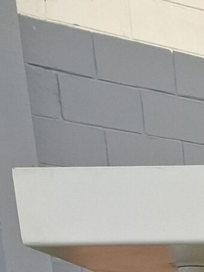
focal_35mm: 129
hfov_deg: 9.7
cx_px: 545
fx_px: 1014
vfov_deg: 11.2
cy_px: 755
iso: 250
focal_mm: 5.54
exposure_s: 1/120
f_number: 1.8
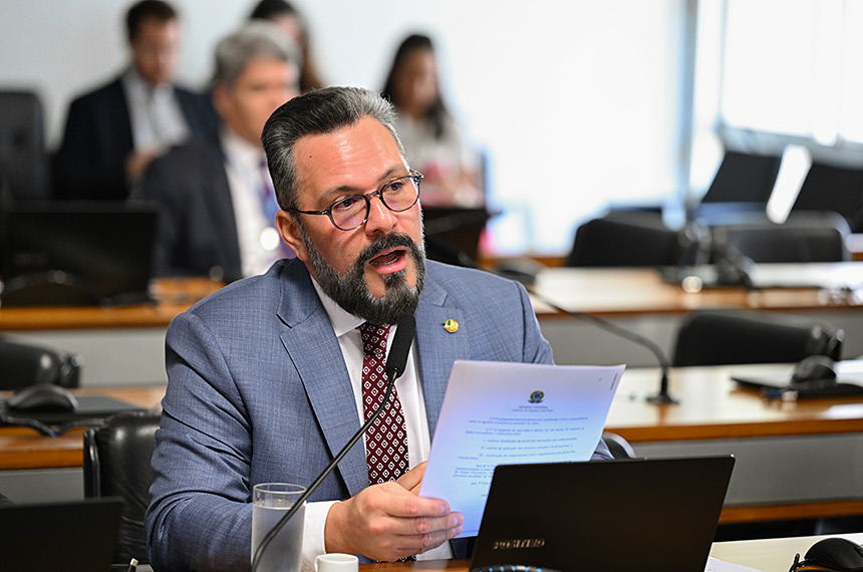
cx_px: 432
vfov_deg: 10.1
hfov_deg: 15.2
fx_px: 3230
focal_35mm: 135
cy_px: 286
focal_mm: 135
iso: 2000
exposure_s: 1/125
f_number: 2.8
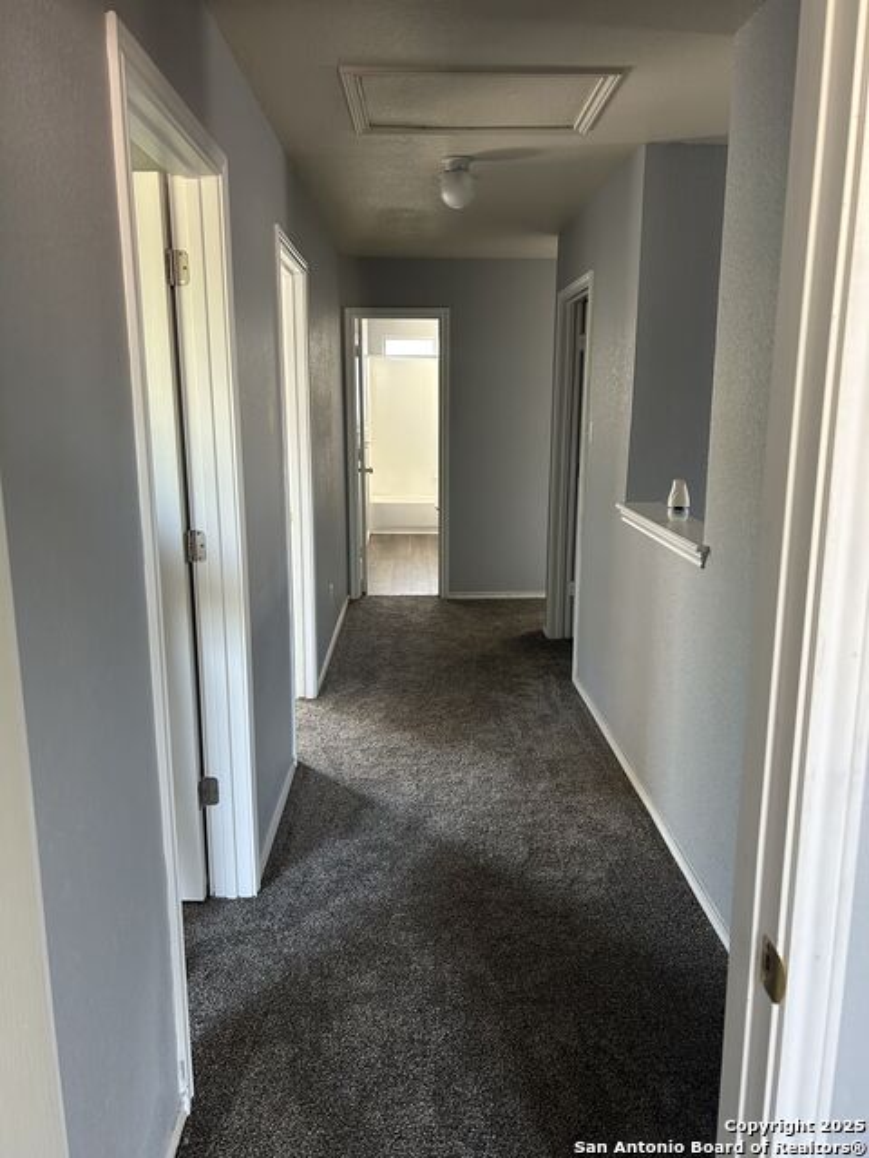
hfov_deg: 53.1
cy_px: 579
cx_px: 434
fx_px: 870
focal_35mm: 26
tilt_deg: -11.9
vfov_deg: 67.3
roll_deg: -0.9
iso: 200
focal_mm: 5.7
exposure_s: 1/60
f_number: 1.5
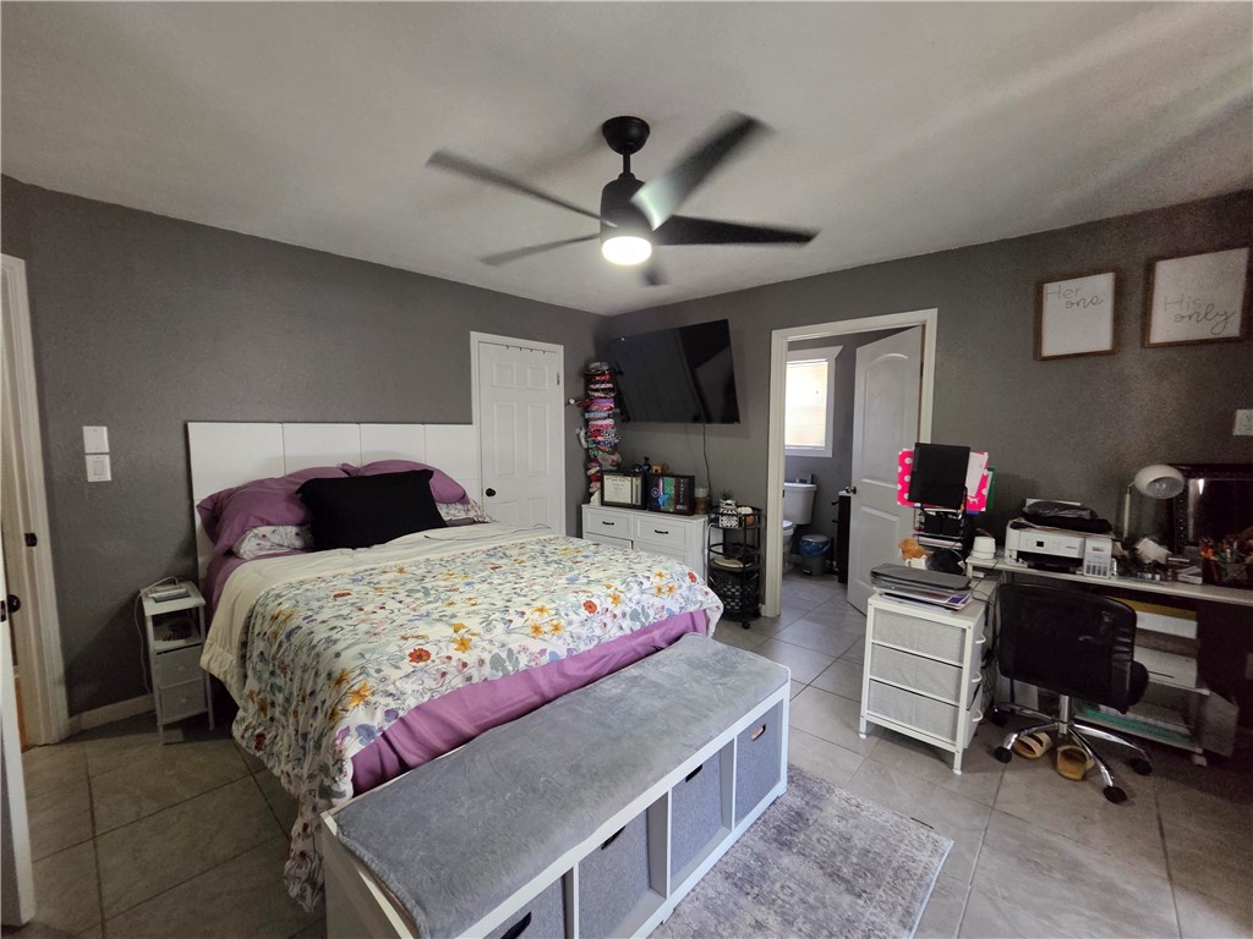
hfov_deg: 106.2
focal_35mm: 13
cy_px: 470
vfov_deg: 89.9
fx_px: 471
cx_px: 626
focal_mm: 2.2
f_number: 2.2
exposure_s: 1/60
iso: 1000
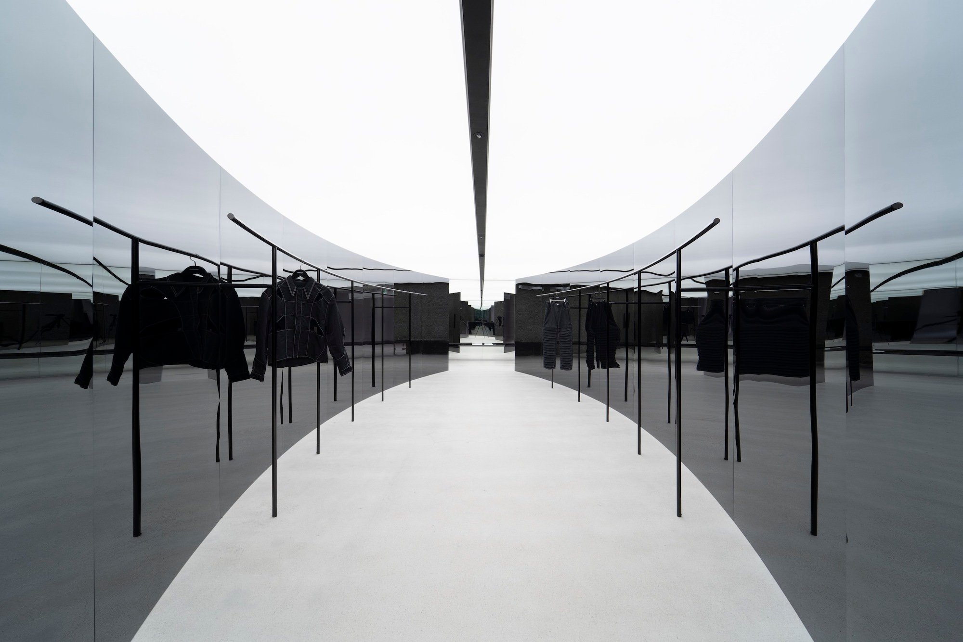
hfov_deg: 104.2
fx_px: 375
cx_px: 482
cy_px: 321
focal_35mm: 14
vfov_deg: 81.2
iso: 200
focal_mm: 14
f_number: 10
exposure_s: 1/10
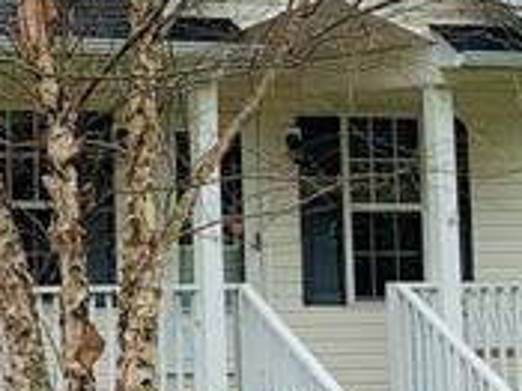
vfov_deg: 9.6
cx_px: -92
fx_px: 2291
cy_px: -45
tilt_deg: +8.8
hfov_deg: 12.7
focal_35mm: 152
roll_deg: +0.8
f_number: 1.8
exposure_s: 1/903
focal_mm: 4.25
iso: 25
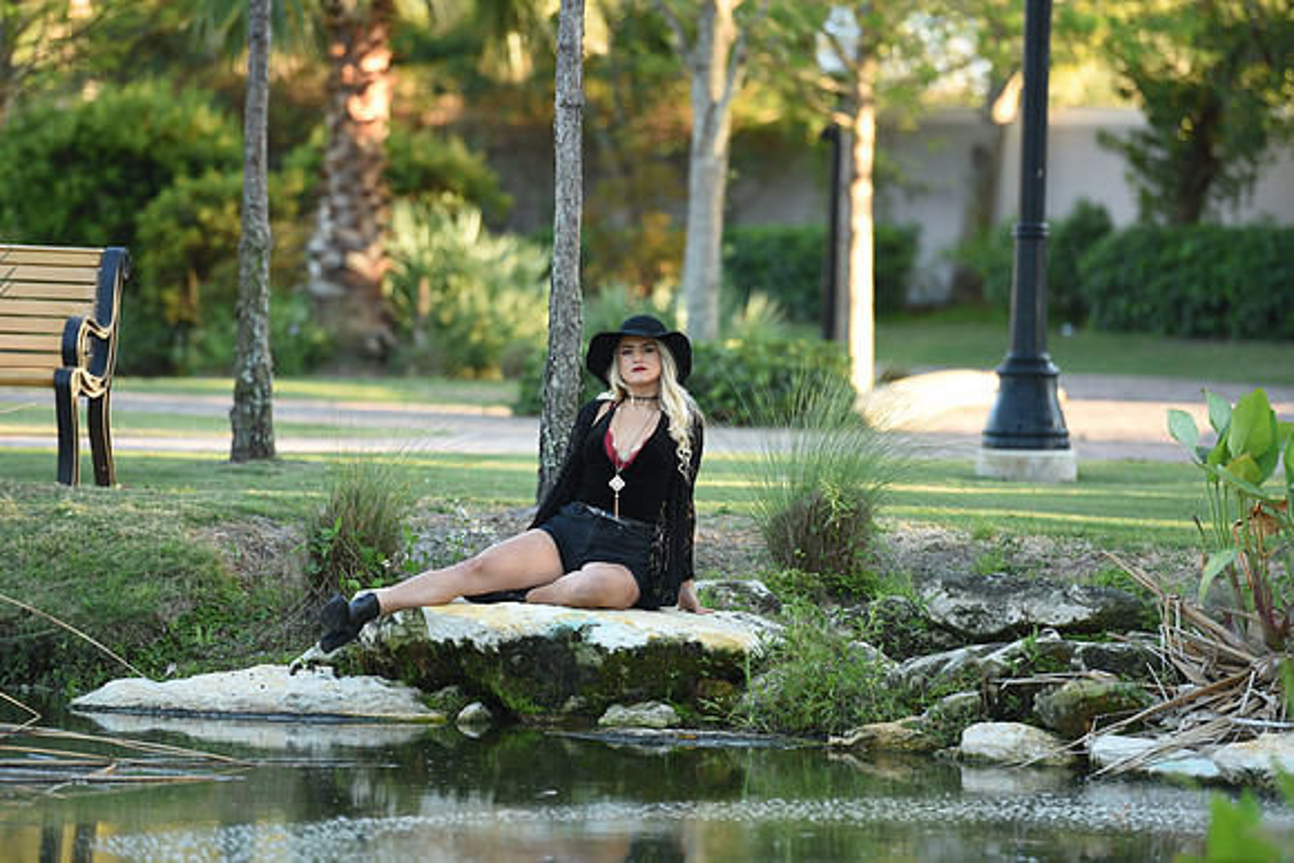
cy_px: 432
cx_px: 647
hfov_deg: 10.3
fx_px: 7190
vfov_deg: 6.9
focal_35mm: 200
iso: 200
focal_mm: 200
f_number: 4
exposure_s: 1/125
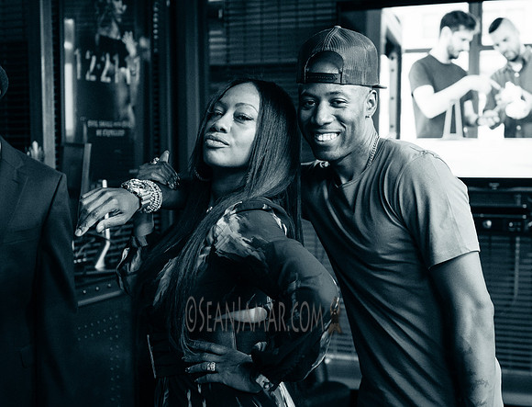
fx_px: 891
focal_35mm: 58
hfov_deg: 33.2
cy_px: 215
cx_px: 277
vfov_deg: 25.7
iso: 4000
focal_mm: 48
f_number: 3.5
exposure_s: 1/200
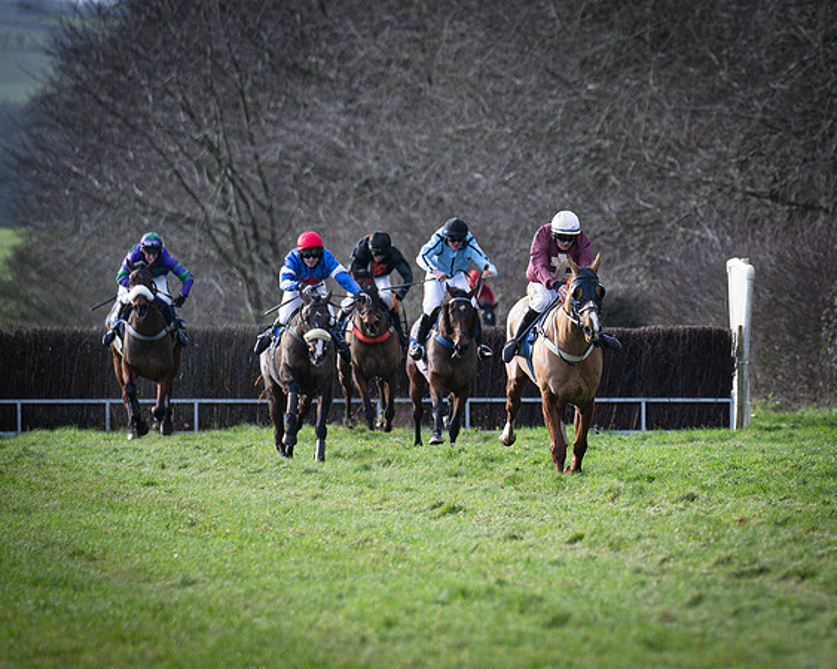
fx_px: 14017
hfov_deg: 3.4
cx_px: 736
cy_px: 331
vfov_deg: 2.7
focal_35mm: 566
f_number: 2.8
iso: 400
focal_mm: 200
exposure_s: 1/2000
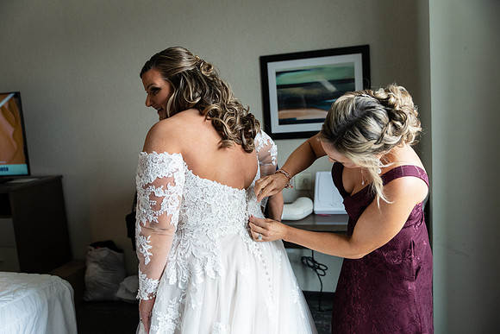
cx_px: 250
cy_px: 167
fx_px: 458
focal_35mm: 33
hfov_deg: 57.2
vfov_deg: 40.0
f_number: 2.8
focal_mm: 33
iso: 2000
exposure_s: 1/800
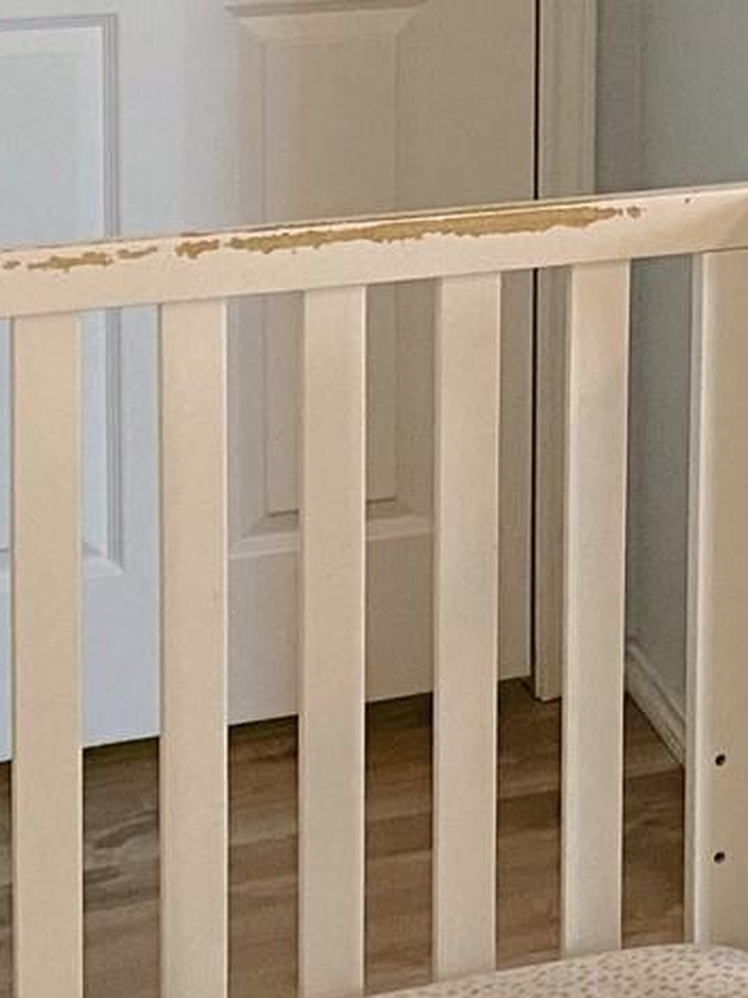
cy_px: -220
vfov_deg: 16.6
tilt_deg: -7.0
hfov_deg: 11.5
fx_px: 3257
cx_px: 1598
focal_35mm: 113
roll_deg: -2.5
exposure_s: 1/60
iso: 200
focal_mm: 4.25
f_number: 1.8
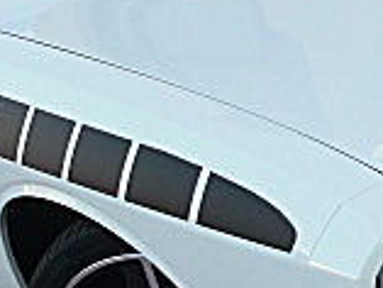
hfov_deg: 13.3
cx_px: 354
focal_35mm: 147
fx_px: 1628
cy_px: 81
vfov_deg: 10.1
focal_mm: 6.3
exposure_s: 1/160
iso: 50
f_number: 2.8
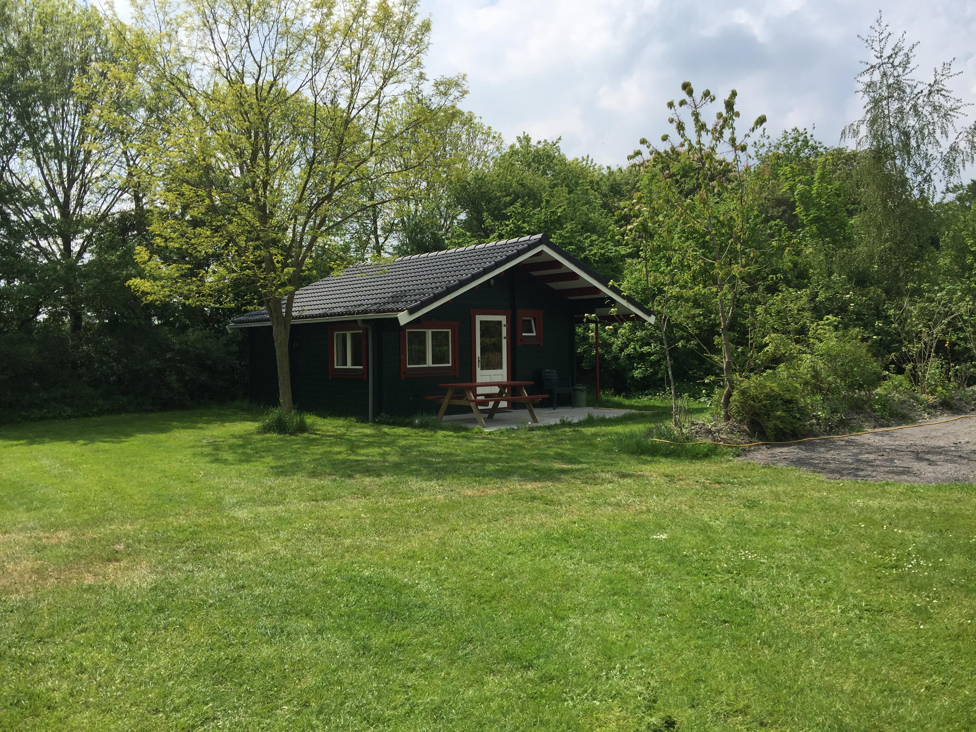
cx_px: 488
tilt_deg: +0.6
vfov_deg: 48.2
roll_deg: +0.7
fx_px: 818
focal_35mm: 29
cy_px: 366
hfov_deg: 61.7
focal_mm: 4.15
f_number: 2.2
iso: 32
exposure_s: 1/2083
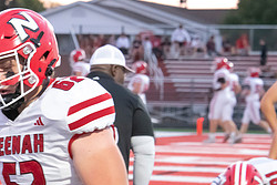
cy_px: 136
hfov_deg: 6.6
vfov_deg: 4.4
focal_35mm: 313
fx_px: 2410
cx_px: -22
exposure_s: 1/320
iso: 10000
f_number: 7.1
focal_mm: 135
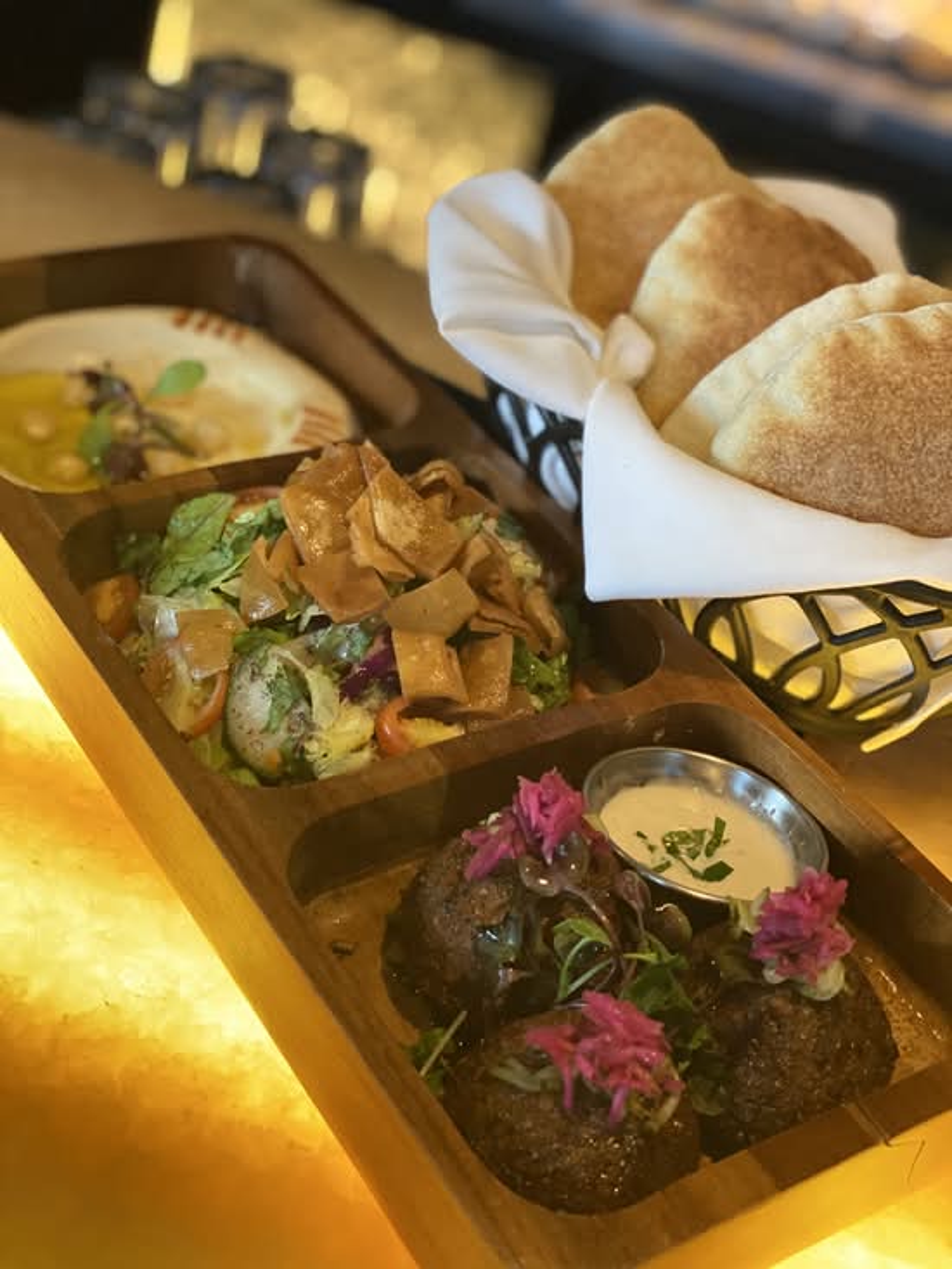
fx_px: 1906
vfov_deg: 36.8
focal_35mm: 52
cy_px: 634
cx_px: 476
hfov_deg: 28.0
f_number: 2
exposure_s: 1/39
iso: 250
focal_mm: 6
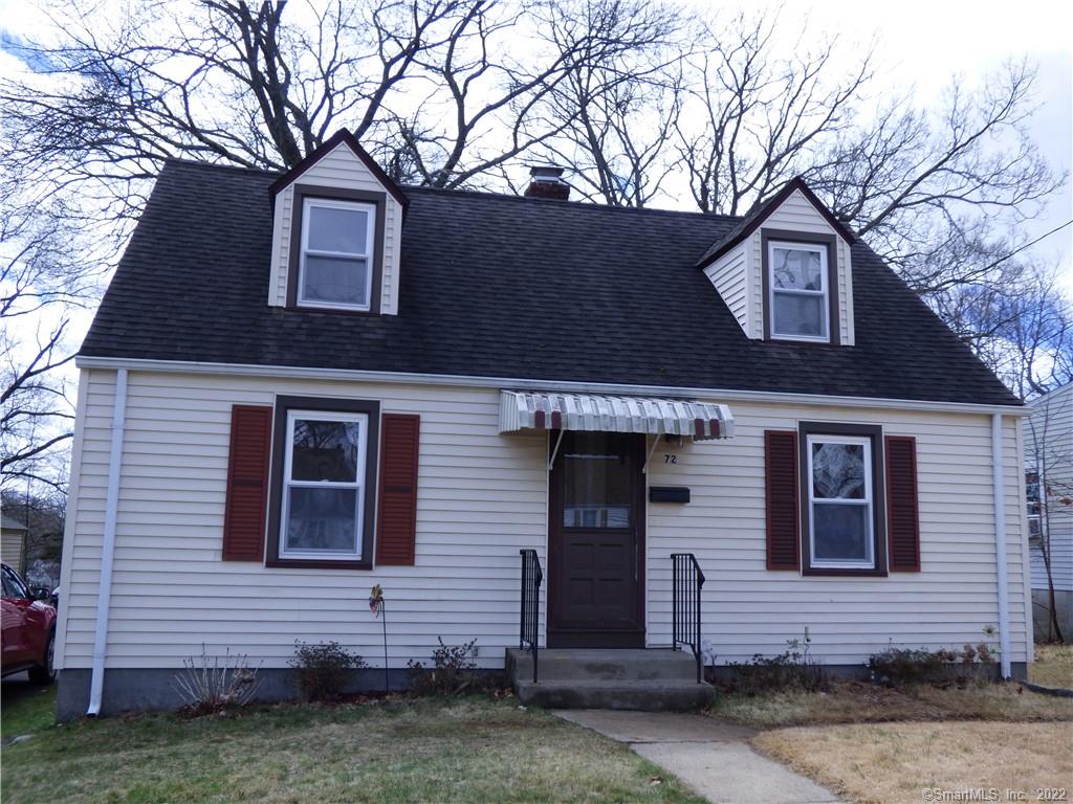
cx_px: 536
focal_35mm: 32
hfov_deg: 56.8
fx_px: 992
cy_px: 402
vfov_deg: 44.2
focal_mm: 5.78
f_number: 3.4
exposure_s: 1/800
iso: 100
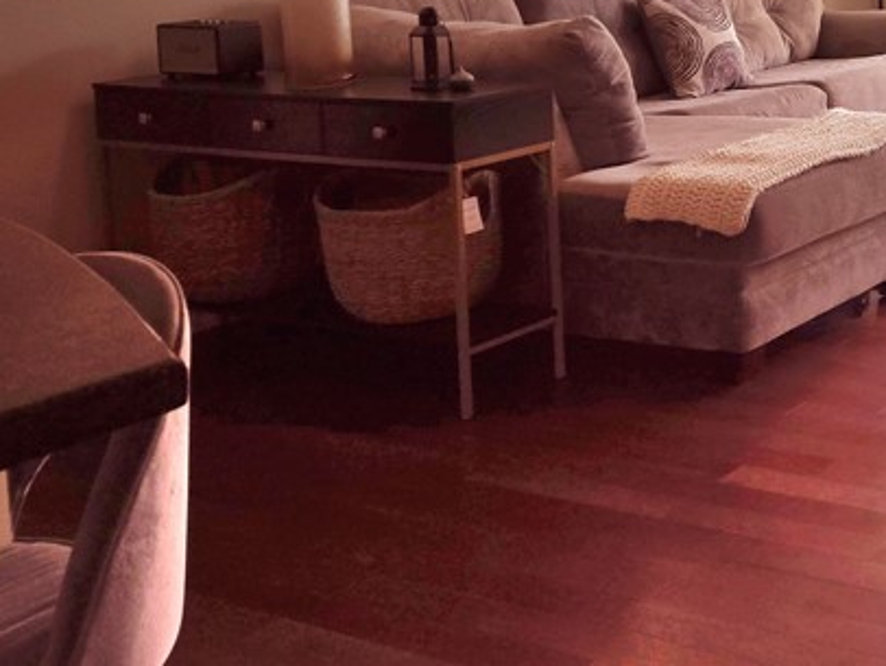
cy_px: 2
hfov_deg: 29.2
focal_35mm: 58
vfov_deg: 24.2
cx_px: 1030
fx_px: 1485
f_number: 1.8
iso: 25
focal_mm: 5.4
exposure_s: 1/238
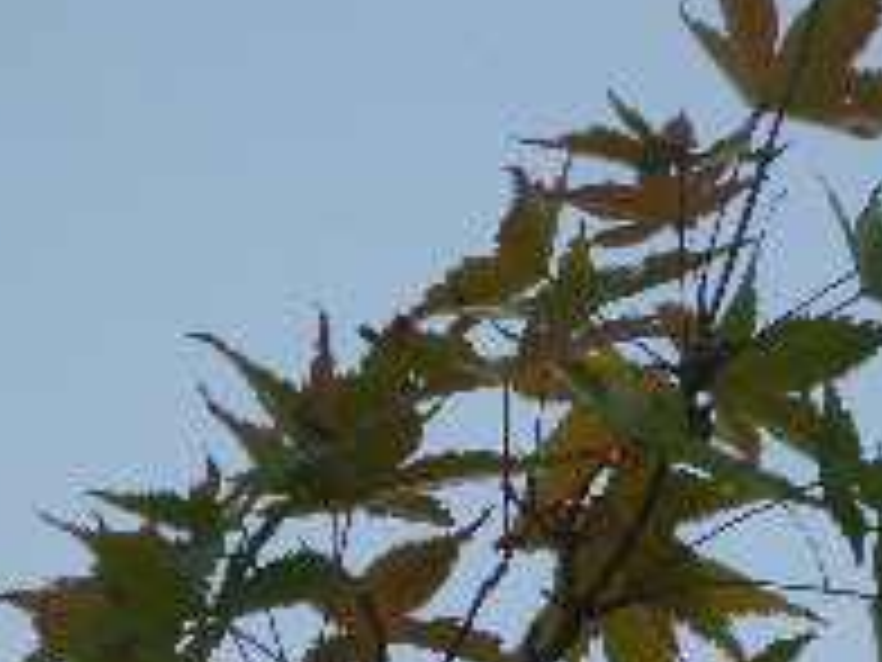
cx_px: 832
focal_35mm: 268
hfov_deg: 7.4
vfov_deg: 5.5
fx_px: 6829
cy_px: 155
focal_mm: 18.7
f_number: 5.5
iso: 100
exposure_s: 1/125
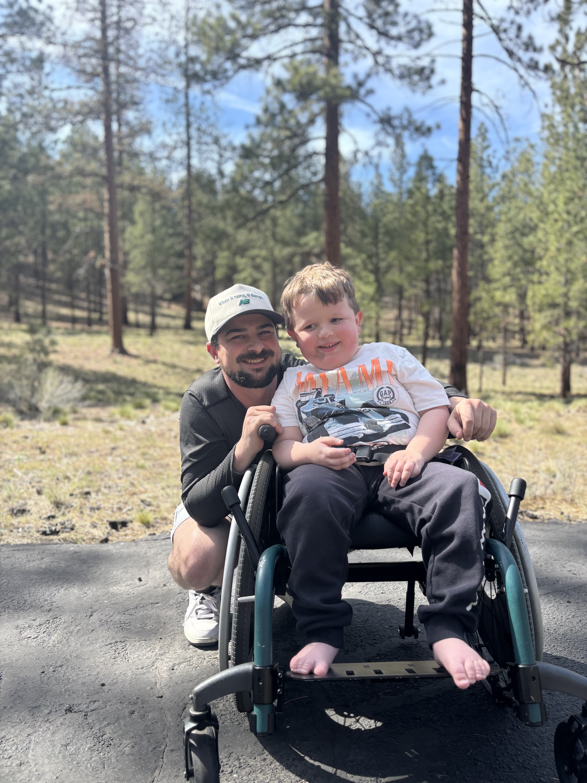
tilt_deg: -0.9
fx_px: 588
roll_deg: +0.0
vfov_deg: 67.3
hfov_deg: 53.1
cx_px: 294
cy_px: 392
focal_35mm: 26
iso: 50
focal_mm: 5.96
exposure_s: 1/707
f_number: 1.6
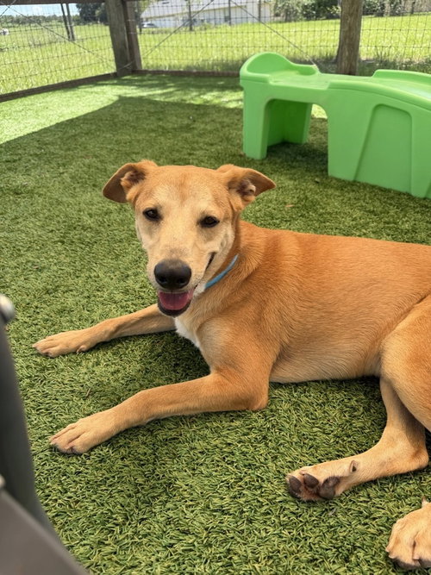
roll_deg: +5.9
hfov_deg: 56.8
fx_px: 399
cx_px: 216
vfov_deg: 71.6
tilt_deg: -32.3
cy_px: 288
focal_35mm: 24
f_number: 1.78
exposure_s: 1/1139
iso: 80
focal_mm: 6.76
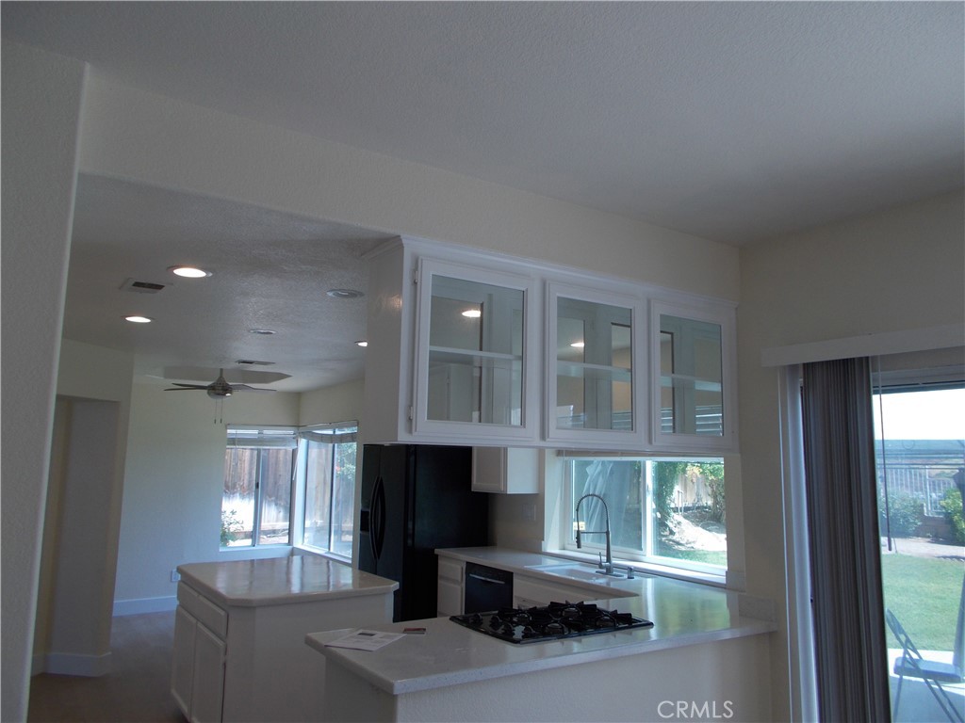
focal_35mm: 26
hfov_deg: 67.3
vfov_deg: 53.1
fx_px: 725
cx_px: 482
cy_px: 362
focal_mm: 4.6
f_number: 3.2
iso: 80
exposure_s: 1/100
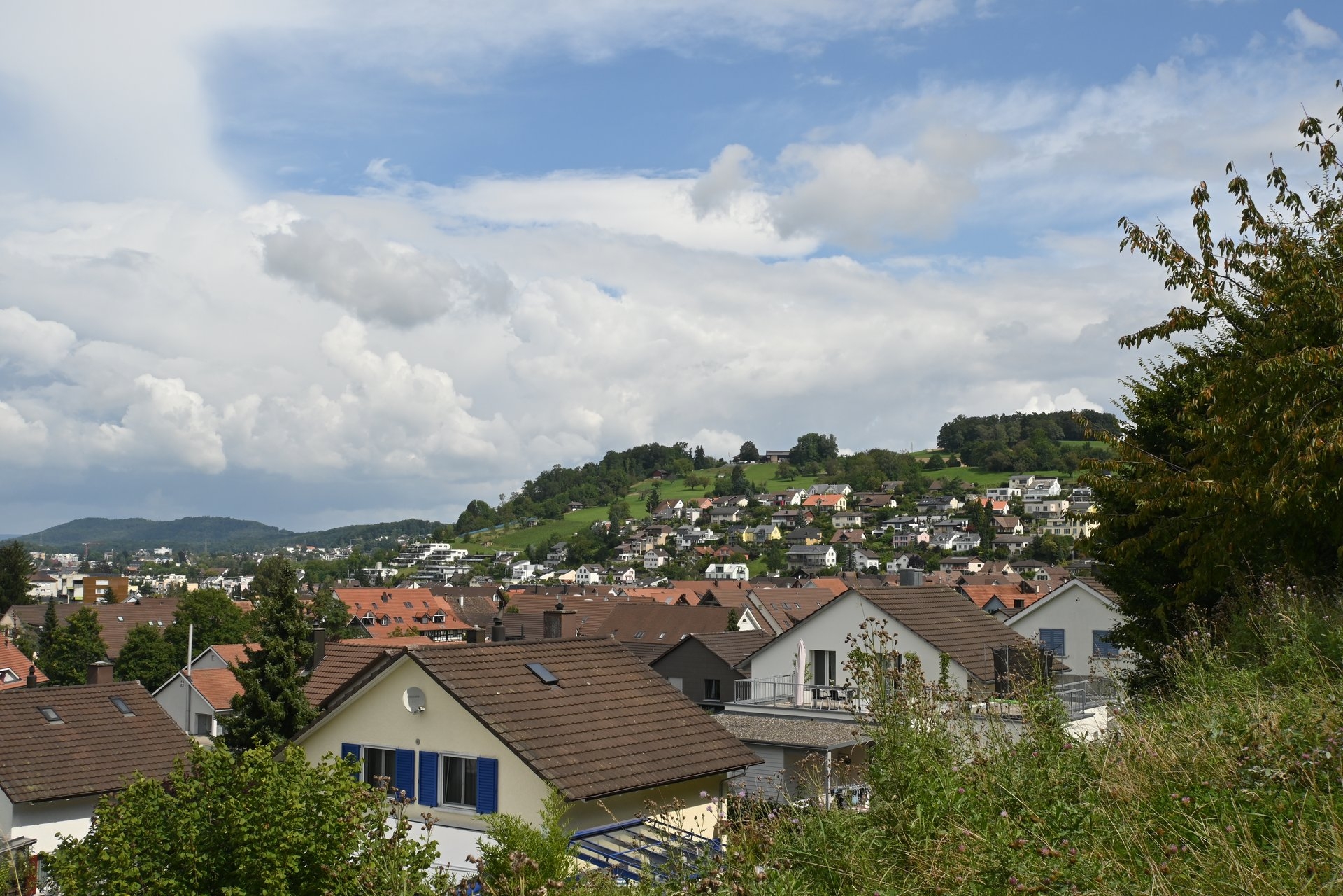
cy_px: 448
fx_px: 1455
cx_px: 672
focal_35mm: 39
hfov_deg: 49.6
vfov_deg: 34.2
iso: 100
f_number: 13
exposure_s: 1/200
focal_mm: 26
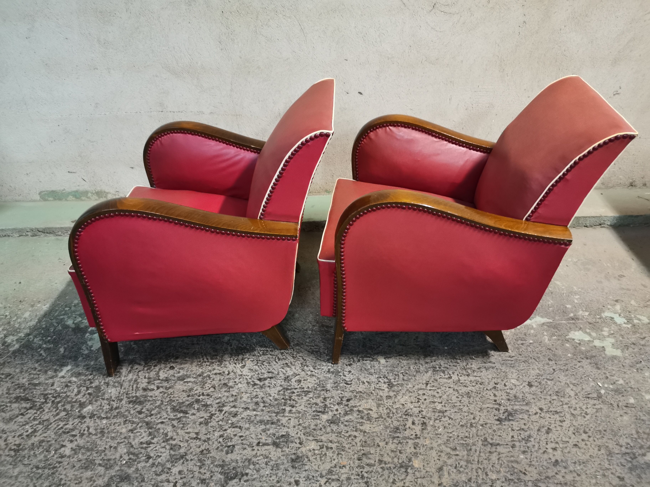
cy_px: 244
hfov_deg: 65.3
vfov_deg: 51.4
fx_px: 507
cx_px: 325
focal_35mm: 27
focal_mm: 5.58
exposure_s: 1/25
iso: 640
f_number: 1.8
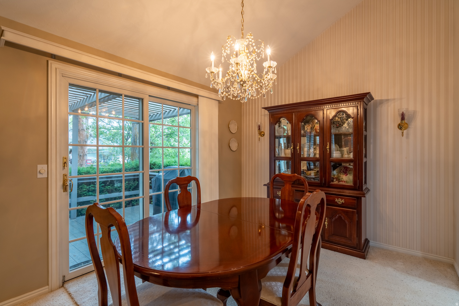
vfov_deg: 73.7
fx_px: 204
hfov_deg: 96.7
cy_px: 153
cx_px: 230
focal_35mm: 16
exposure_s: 1/500
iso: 320
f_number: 5
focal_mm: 16
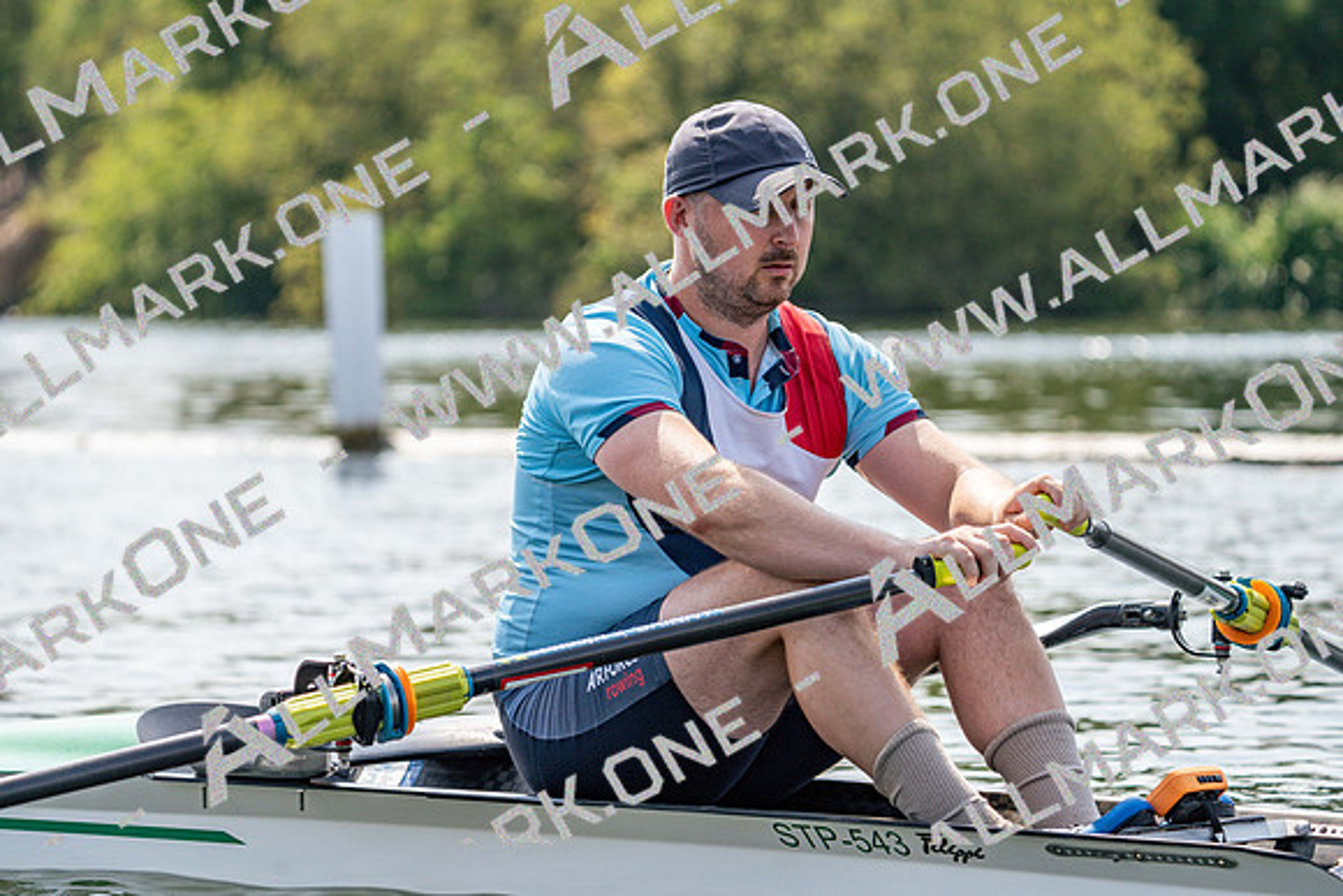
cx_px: 672
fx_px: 7463
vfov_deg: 6.9
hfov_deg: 10.3
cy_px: 448
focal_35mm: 200
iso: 250
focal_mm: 200
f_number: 5.6
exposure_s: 1/1600
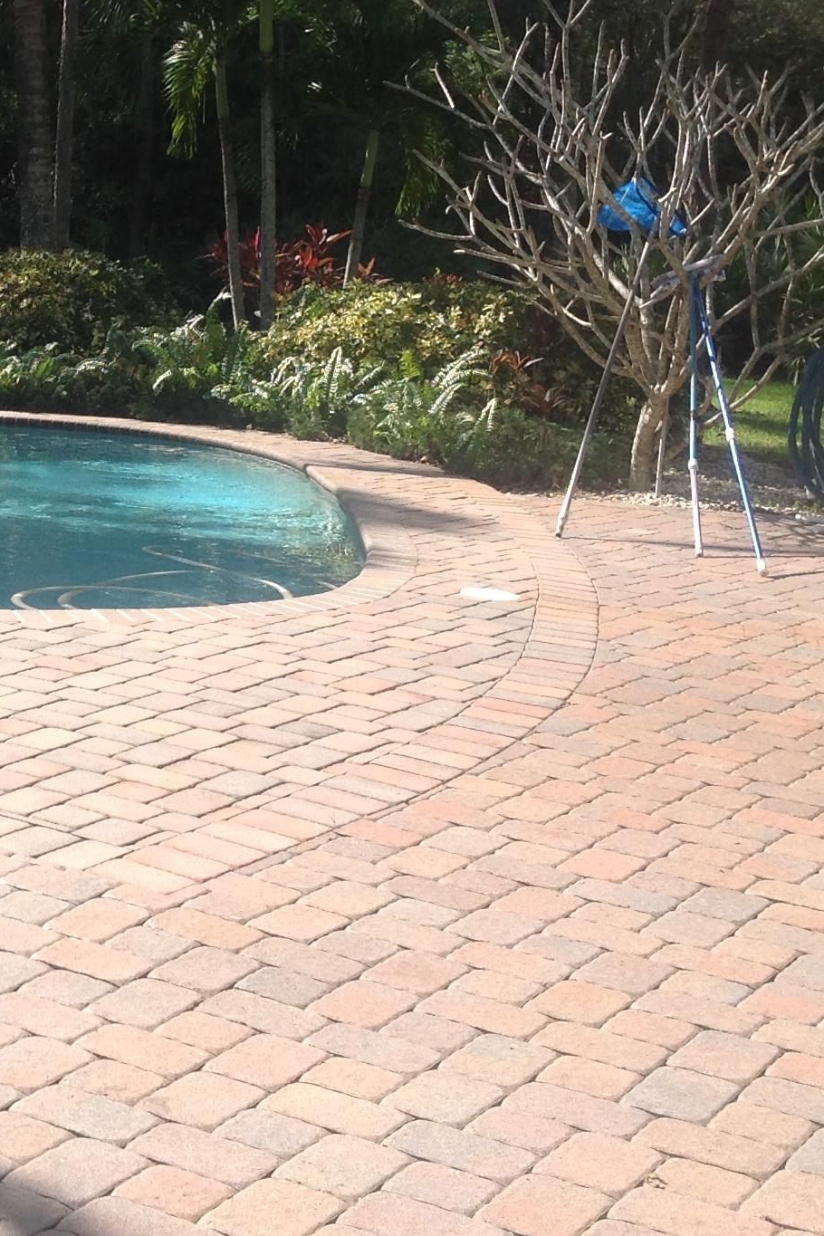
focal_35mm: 69
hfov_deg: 18.9
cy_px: 411
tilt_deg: -4.2
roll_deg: -1.4
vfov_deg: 29.0
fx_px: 2369
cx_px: -91
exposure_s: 1/1120
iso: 50
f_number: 2.4
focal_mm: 4.28
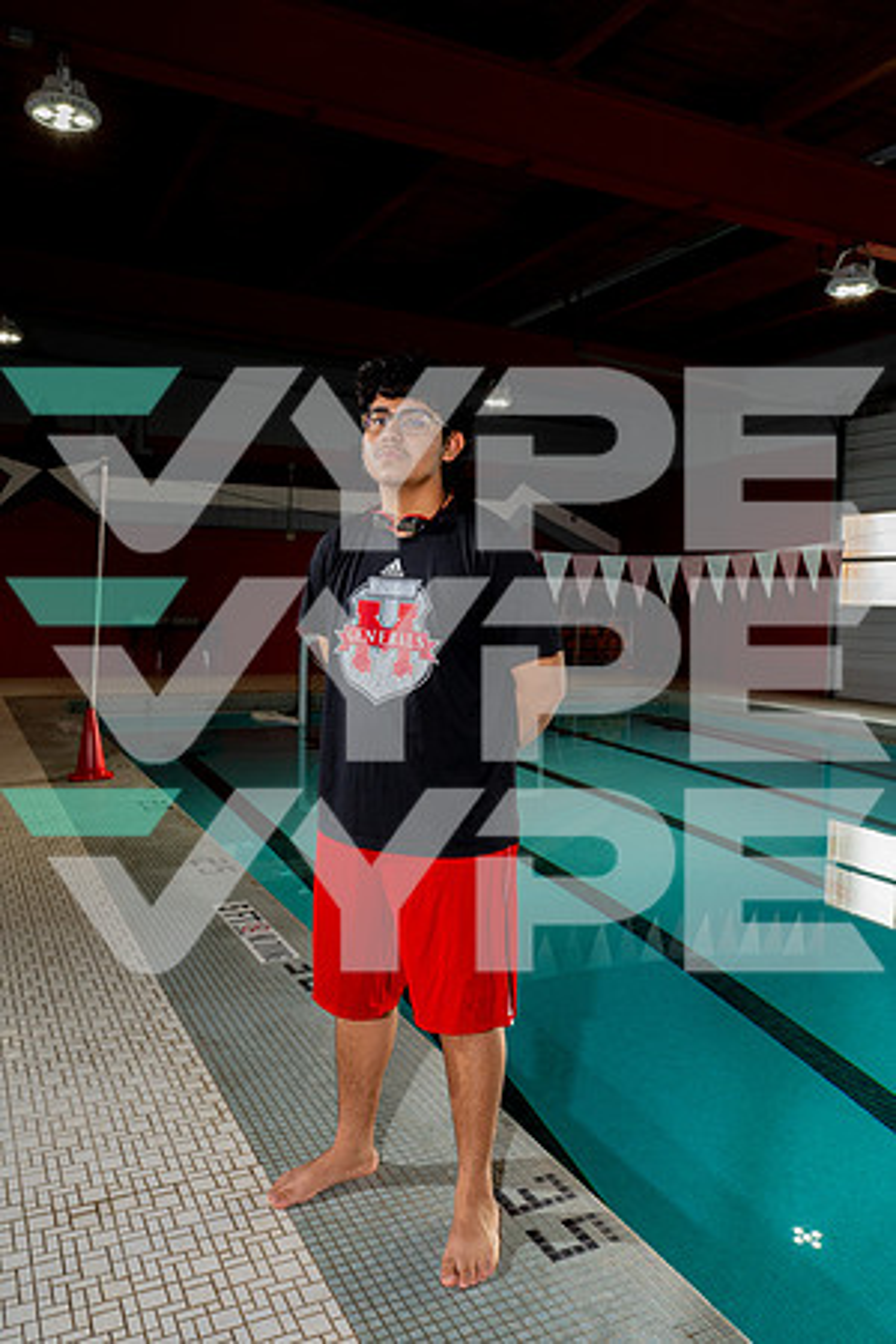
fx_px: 1045
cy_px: 672
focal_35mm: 28
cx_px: 448
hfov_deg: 46.4
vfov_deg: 65.5
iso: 1000
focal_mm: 28
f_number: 8
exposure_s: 1/250
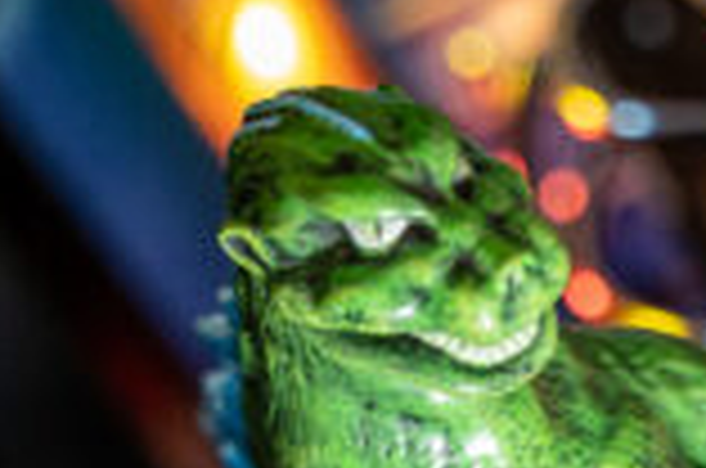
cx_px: 1061
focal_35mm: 206
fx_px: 4032
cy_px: 806
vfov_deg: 6.5
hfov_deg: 9.7
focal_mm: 42
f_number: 4
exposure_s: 1/80
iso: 800
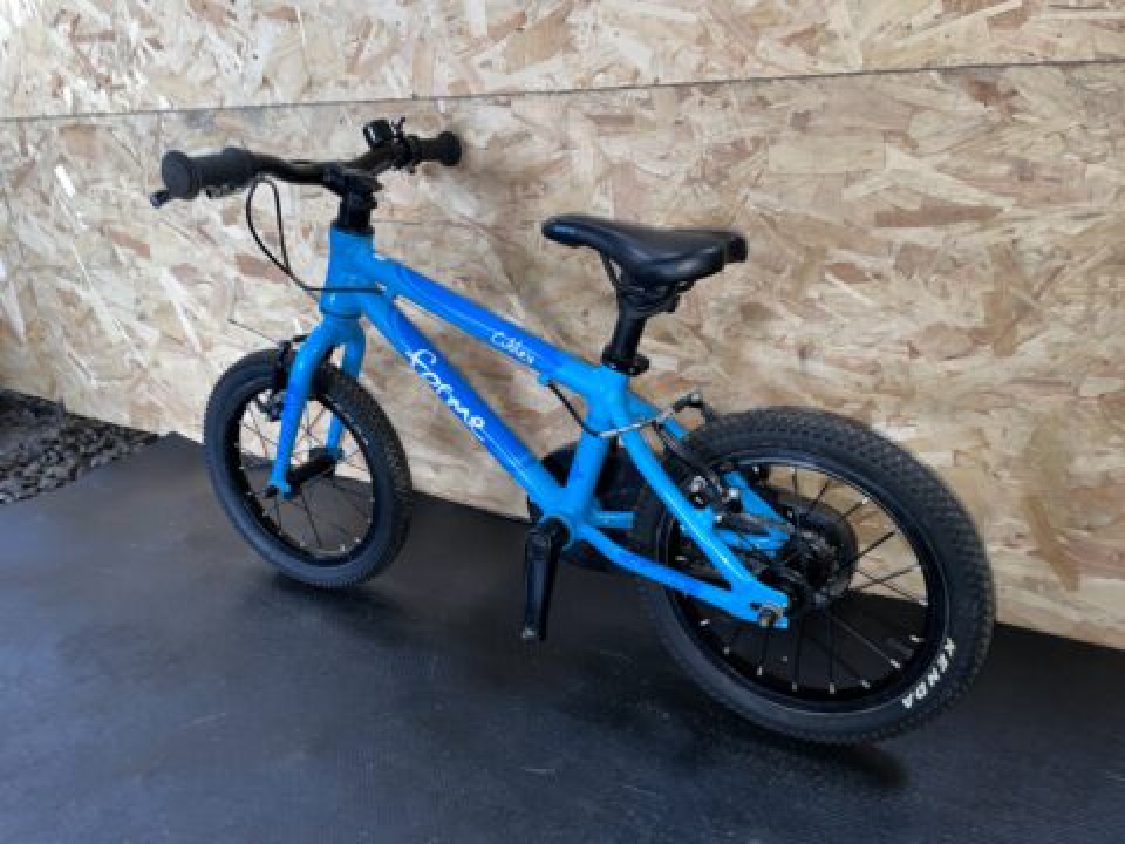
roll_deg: +3.6
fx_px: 845
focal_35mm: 26
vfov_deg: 53.1
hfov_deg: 67.3
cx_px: 562
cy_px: 422
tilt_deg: -21.3
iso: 80
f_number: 1.6
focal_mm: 4.2
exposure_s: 1/16
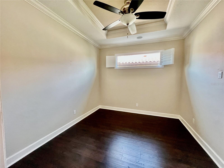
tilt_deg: -3.6
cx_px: 112
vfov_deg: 89.9
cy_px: 84
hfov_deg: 106.2
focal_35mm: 13
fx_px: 84
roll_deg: -0.6
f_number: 1.8
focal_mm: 1.57
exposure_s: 1/120
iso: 250
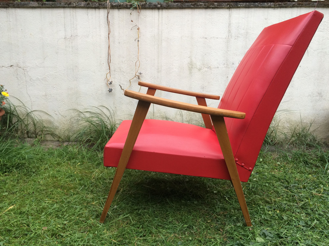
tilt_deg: -8.7
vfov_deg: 48.2
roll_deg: -0.9
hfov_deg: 61.7
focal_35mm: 29
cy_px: 123
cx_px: 164
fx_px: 276
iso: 64
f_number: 2.2
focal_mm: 4.15
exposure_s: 1/100
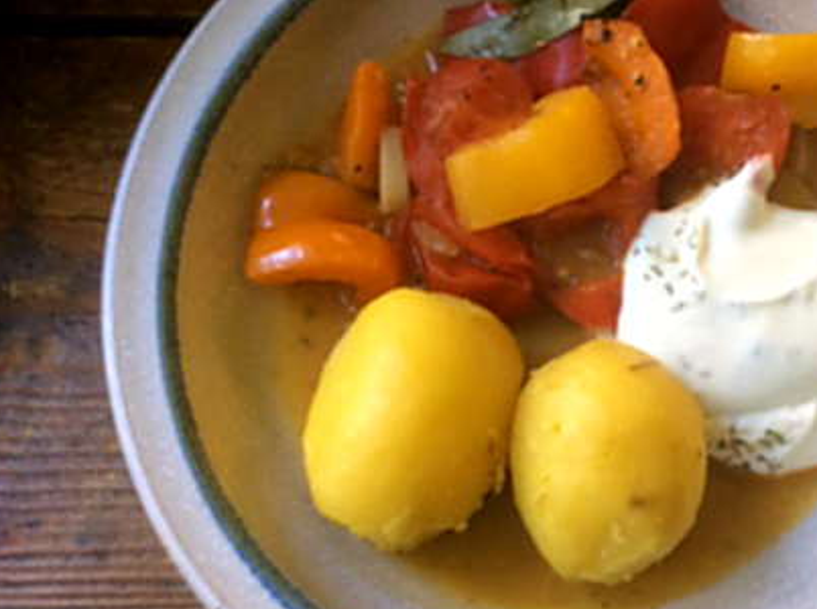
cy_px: 304
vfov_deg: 28.5
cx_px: 618
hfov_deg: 36.6
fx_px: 1202
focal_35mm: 51
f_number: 2.4
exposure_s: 1/25
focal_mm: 3.3
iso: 125
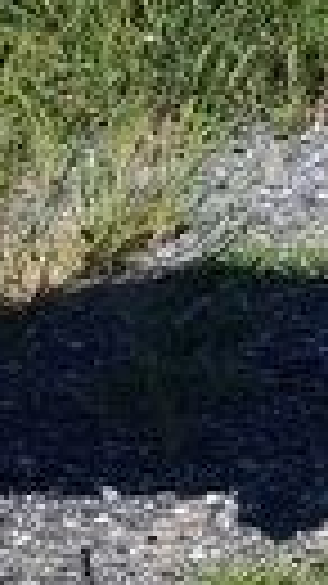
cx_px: 1263
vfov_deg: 12.2
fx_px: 2384
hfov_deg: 6.5
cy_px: -616
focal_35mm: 154
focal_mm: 5.56
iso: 100
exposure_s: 1/1156
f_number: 1.8
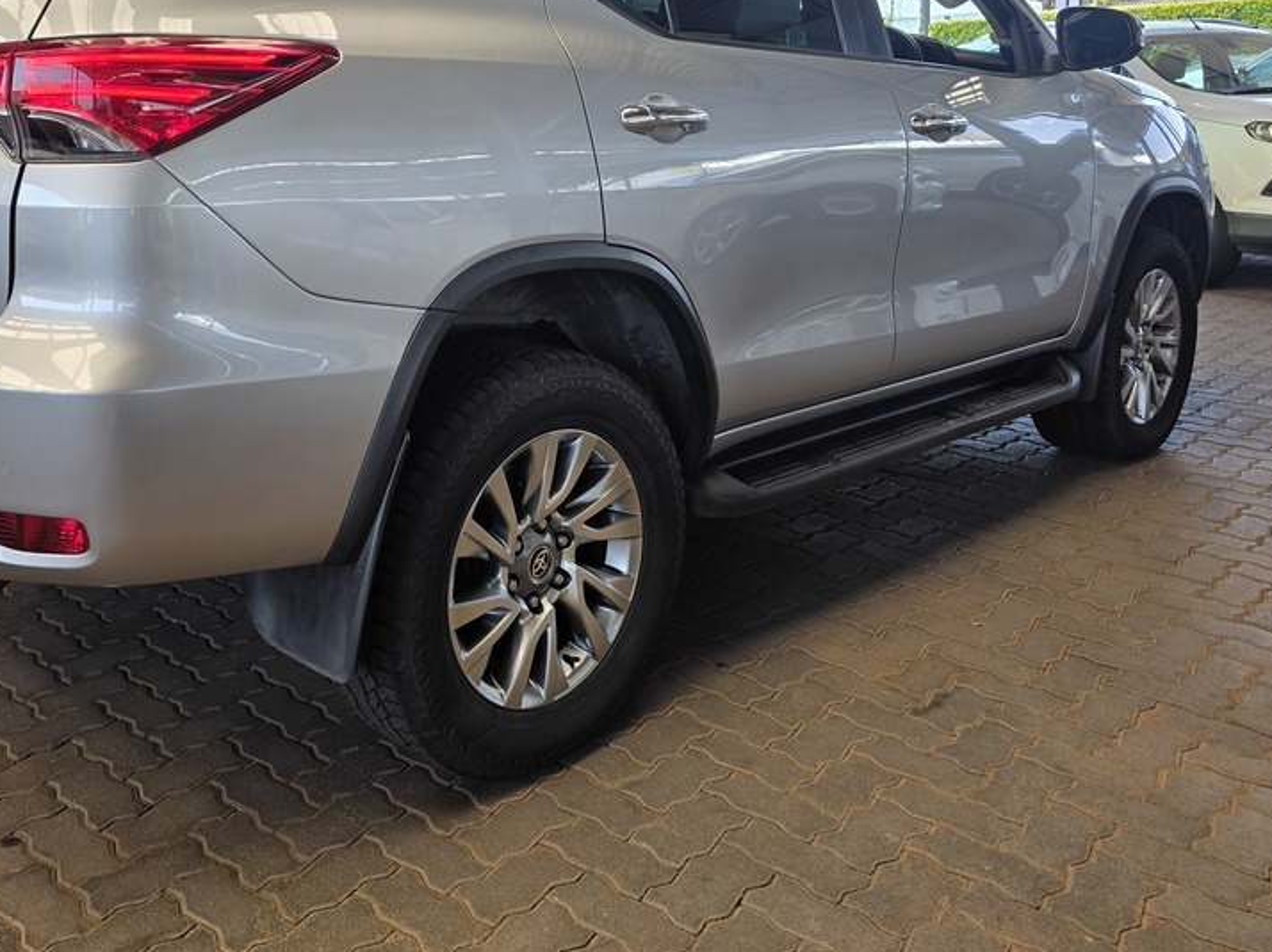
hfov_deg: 54.2
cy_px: 276
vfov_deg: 42.0
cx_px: 415
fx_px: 1212
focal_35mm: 33
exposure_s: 1/180
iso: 32
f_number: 1.7
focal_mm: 6.25
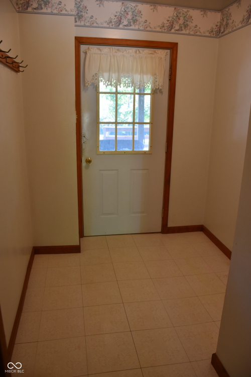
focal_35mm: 27
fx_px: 282
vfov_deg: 67.4
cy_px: 188
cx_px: 126
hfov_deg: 47.9
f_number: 4.5
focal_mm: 18
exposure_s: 1/80
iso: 800
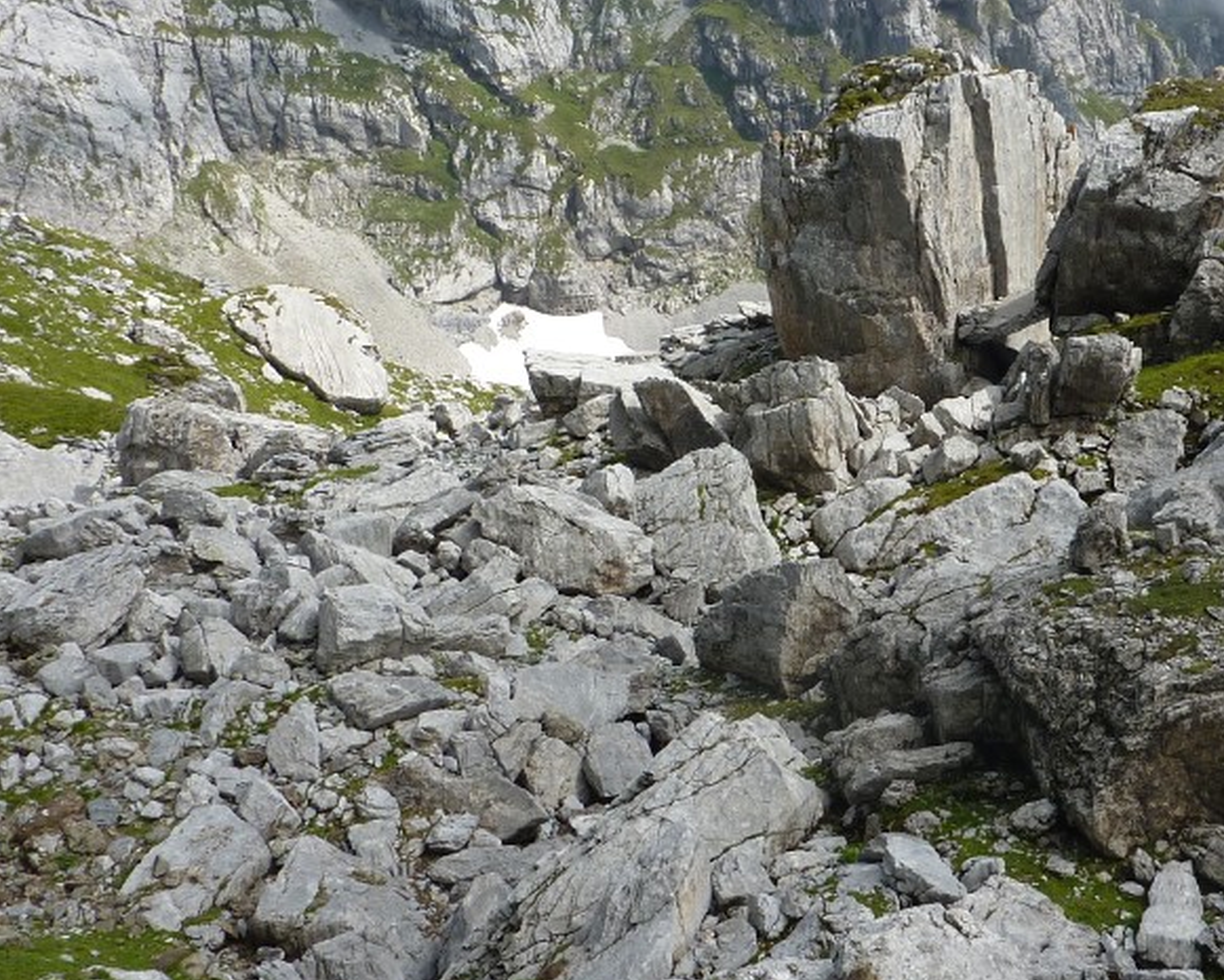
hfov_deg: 42.0
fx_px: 1558
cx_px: 874
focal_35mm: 43
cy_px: 470
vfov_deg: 34.9
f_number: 4.5
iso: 80
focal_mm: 4.1
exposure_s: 1/500
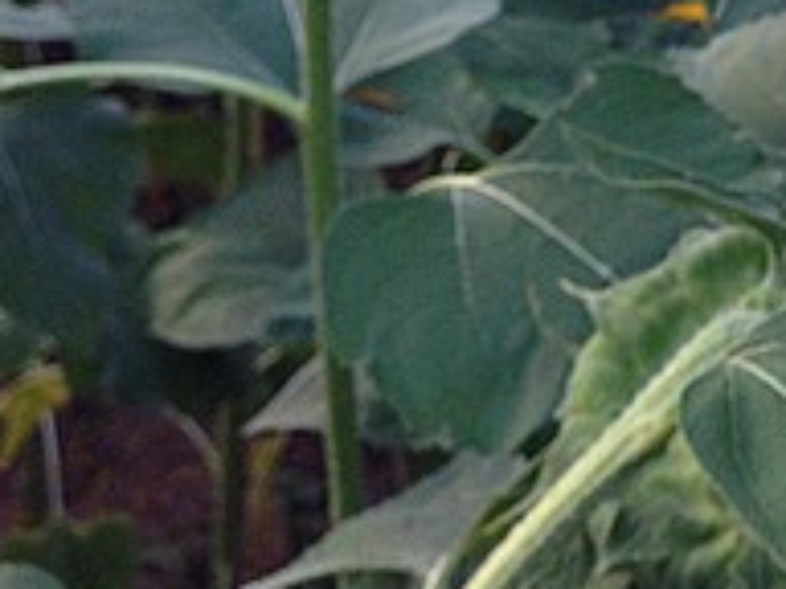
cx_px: 901
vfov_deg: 12.7
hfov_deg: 17.2
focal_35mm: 110
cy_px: -315
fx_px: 2498
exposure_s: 1/60
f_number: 2.4
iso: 50
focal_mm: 4.12
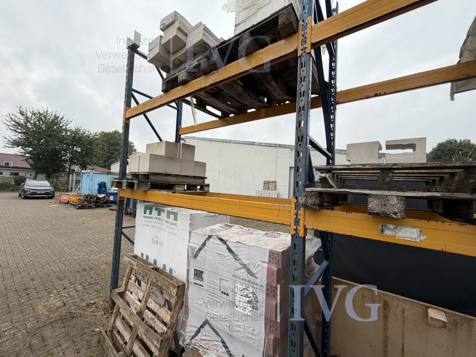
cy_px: 178
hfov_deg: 102.1
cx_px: 238
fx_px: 193
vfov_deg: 85.7
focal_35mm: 14
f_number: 2.2
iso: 40
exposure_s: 1/234
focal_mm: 2.22
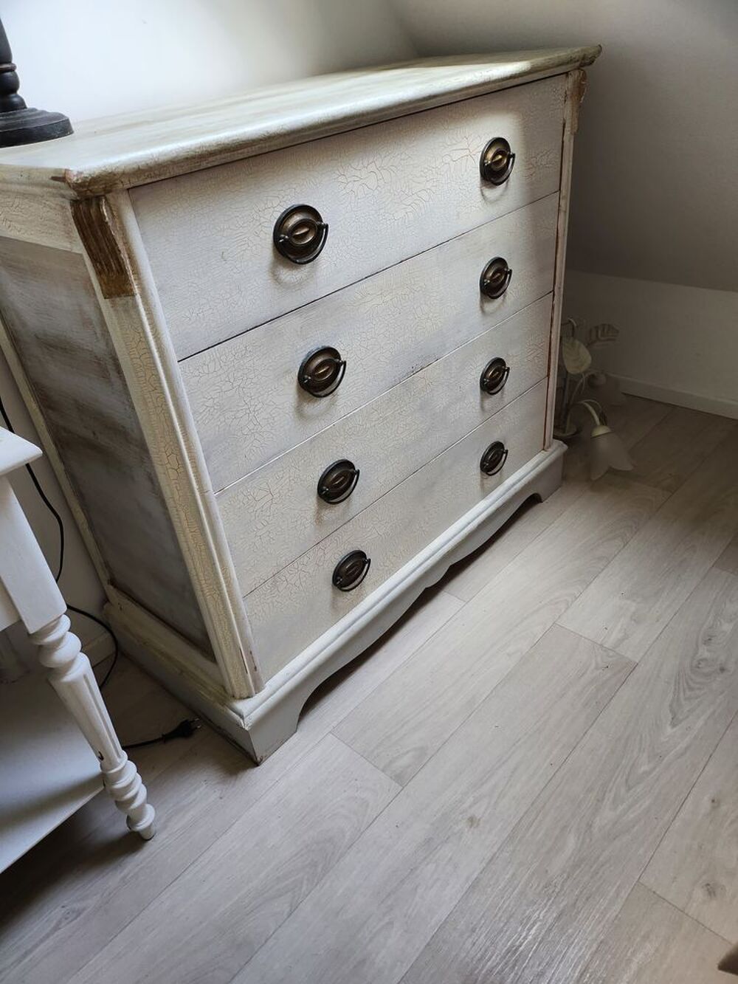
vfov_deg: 71.6
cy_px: 492
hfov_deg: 56.8
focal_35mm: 24
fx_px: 682
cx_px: 369
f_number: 1.8
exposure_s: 1/100
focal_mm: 5
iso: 200
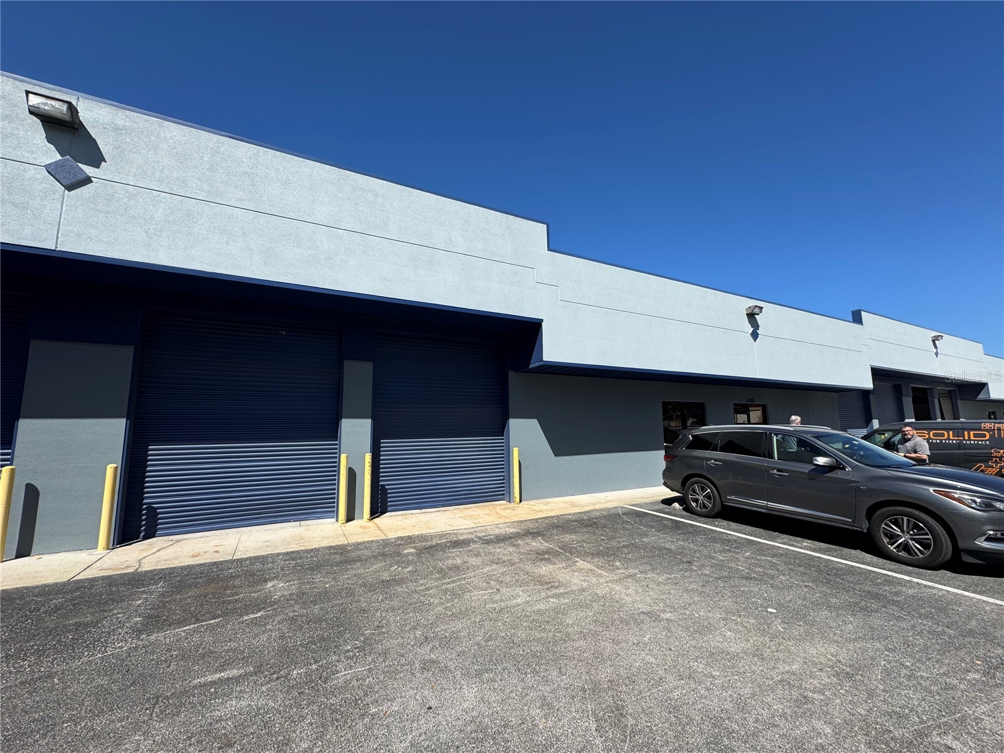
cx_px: 502
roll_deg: +1.1
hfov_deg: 102.1
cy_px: 376
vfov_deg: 85.7
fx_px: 406
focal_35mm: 14
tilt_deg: +9.2
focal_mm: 2.22
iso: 50
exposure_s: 1/2273
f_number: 2.2
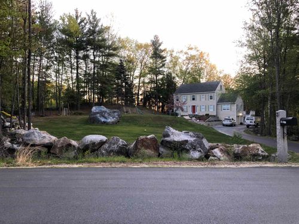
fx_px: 242
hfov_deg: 63.4
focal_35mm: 28
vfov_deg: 49.7
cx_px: 150
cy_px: 112
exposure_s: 1/40
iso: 25
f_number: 1.8
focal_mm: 4
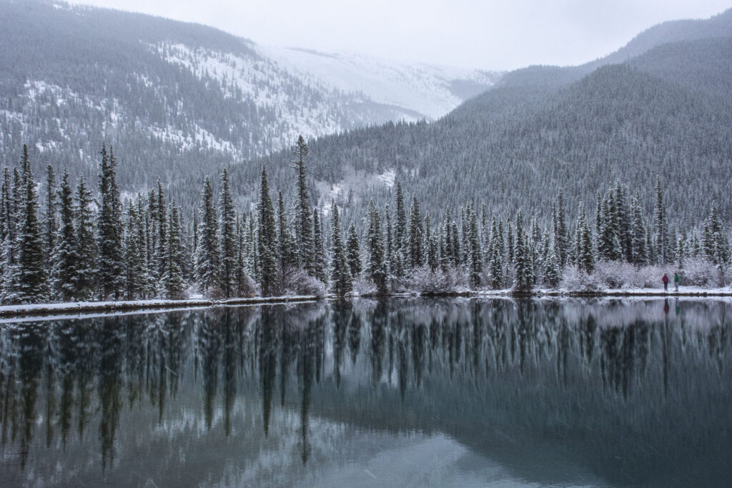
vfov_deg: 28.1
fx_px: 976
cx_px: 366
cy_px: 244
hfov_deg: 41.1
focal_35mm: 48
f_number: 11
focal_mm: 32
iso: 400
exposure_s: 1/60
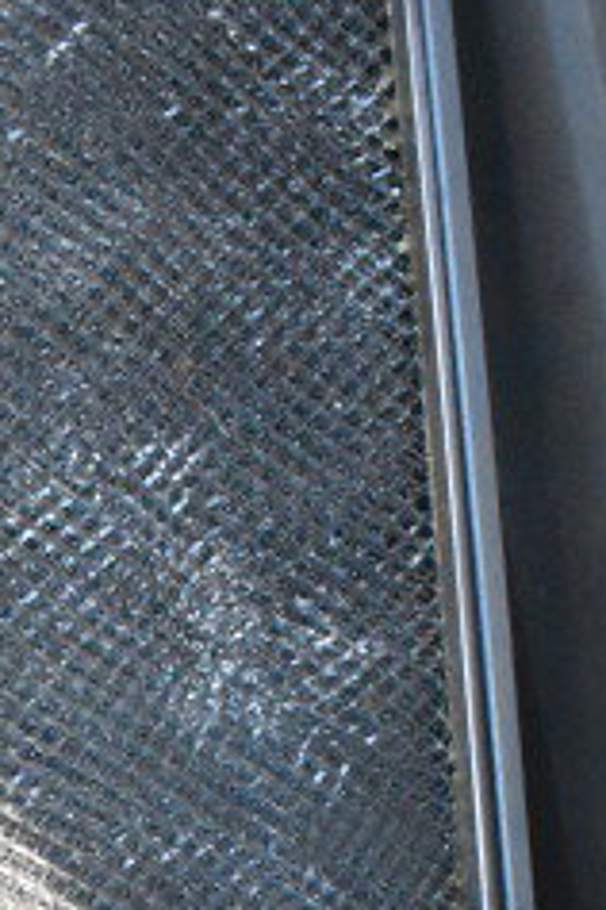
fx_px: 2929
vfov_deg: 16.1
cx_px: -92
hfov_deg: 11.6
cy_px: 1369
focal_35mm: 116
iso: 6400
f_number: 18
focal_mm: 20
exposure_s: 1/1250
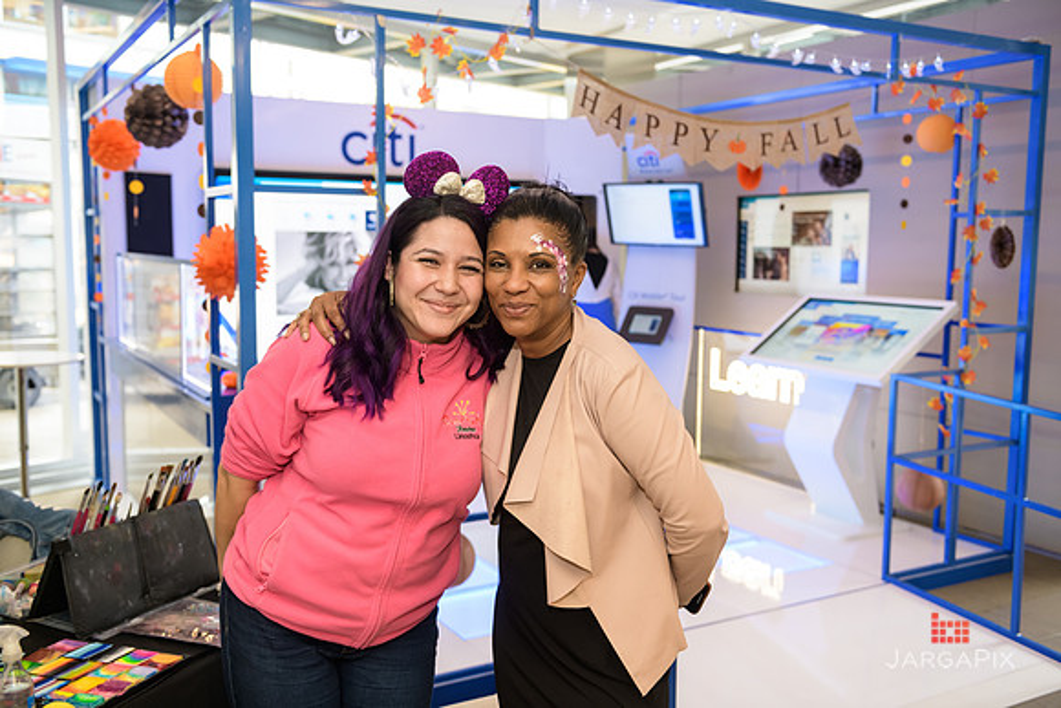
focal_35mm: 35
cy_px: 354
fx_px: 1032
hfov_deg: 54.4
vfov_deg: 37.9
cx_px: 530
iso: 800
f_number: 3.2
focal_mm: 35
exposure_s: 1/125
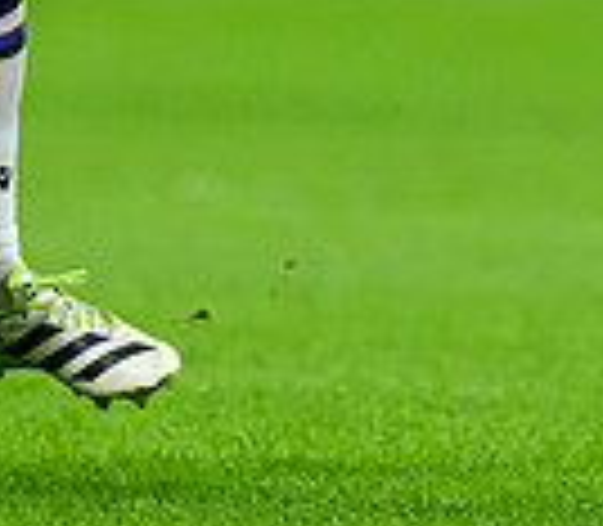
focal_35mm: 2563
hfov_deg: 0.7
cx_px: -188
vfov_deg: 0.6
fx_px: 47416
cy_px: -82
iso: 3200
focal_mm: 400
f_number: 4
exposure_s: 1/2000
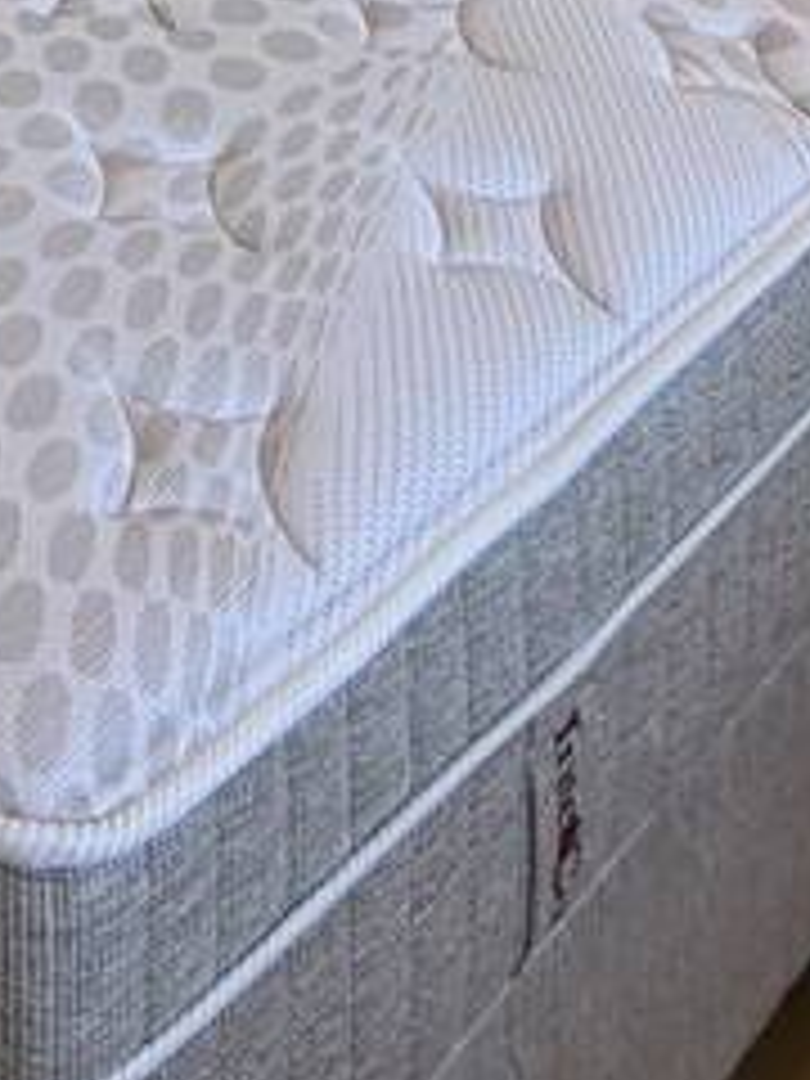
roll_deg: -1.5
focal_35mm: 63
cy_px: -1062
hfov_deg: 20.0
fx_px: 1966
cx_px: -410
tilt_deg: -2.5
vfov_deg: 19.1
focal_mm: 2.22
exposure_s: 1/121
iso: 80
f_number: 2.2
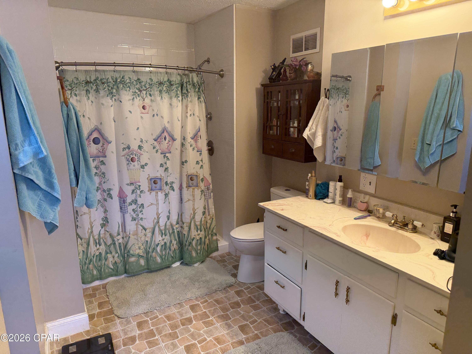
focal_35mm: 24
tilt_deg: -13.6
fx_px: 327
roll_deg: +0.8
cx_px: 236
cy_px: 177
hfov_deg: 71.6
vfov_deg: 56.8
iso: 200
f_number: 1.78
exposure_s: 1/120
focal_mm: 6.76
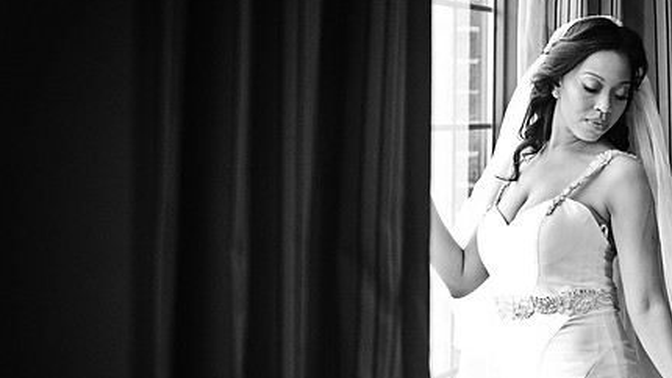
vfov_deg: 10.1
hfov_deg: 17.8
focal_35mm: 120
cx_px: 452
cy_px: 253
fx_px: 2139
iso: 3200
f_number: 2.8
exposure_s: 1/1250
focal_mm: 85
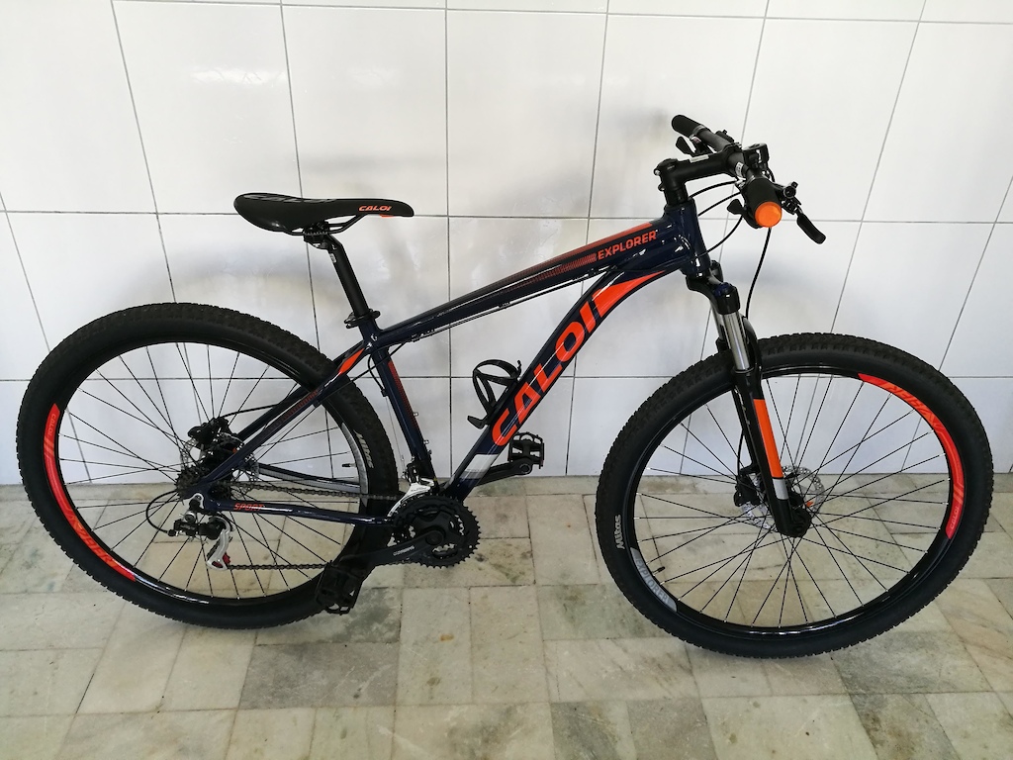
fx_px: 790
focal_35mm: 27
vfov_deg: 51.4
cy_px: 380
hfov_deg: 65.3
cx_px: 506
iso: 250
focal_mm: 4.5
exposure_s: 1/30
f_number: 2.2
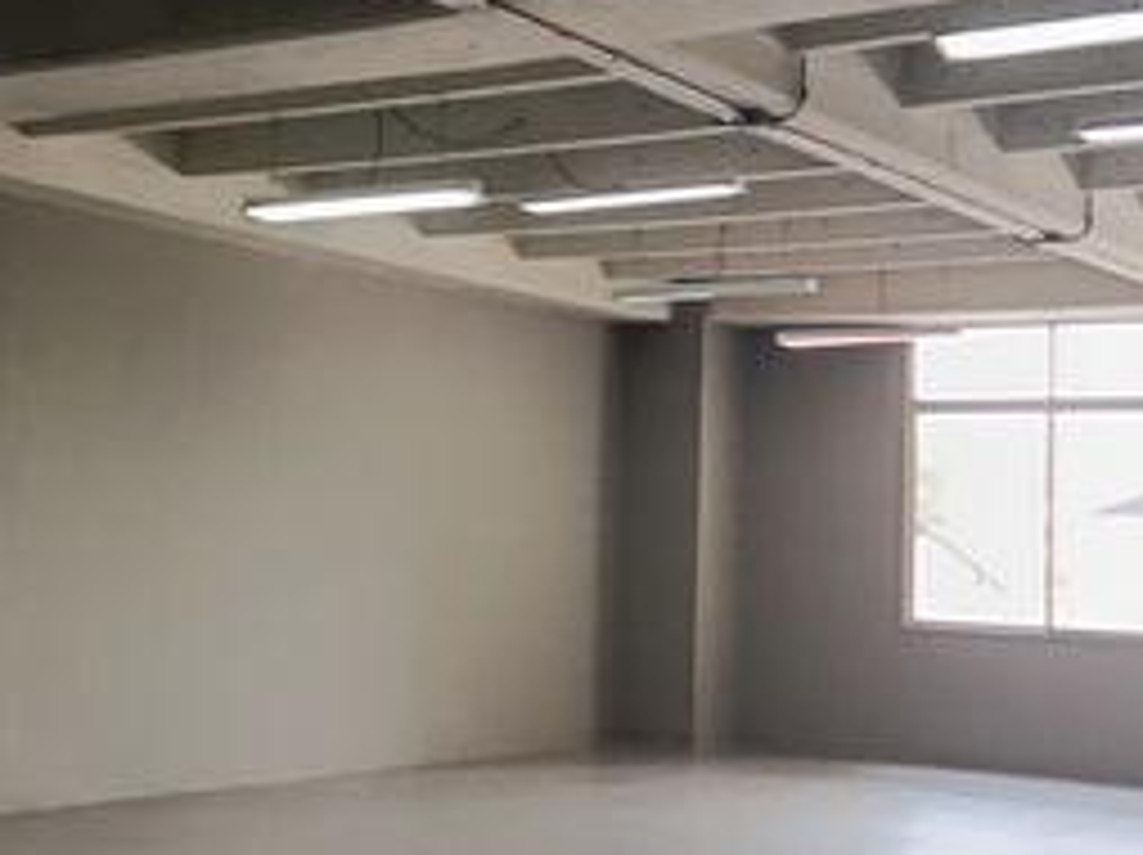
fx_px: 2078
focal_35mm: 63
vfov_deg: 23.2
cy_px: 378
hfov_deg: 30.7
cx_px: 457
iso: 278
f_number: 1.7
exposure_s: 1/120
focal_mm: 5.24
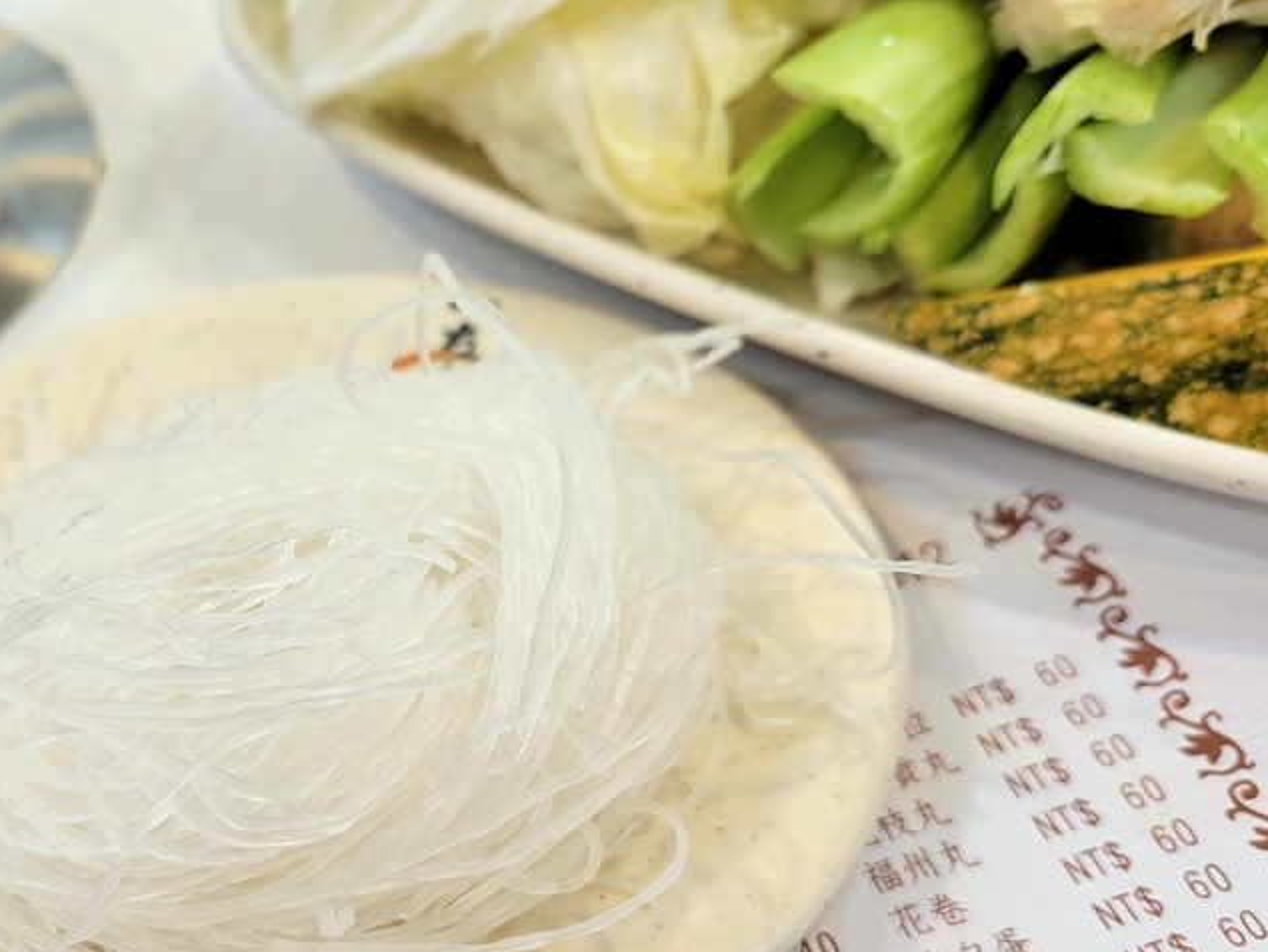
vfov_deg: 35.0
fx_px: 1502
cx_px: 416
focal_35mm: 41
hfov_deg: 45.0
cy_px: 588
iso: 64
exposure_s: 1/120
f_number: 1.8
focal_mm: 5.4
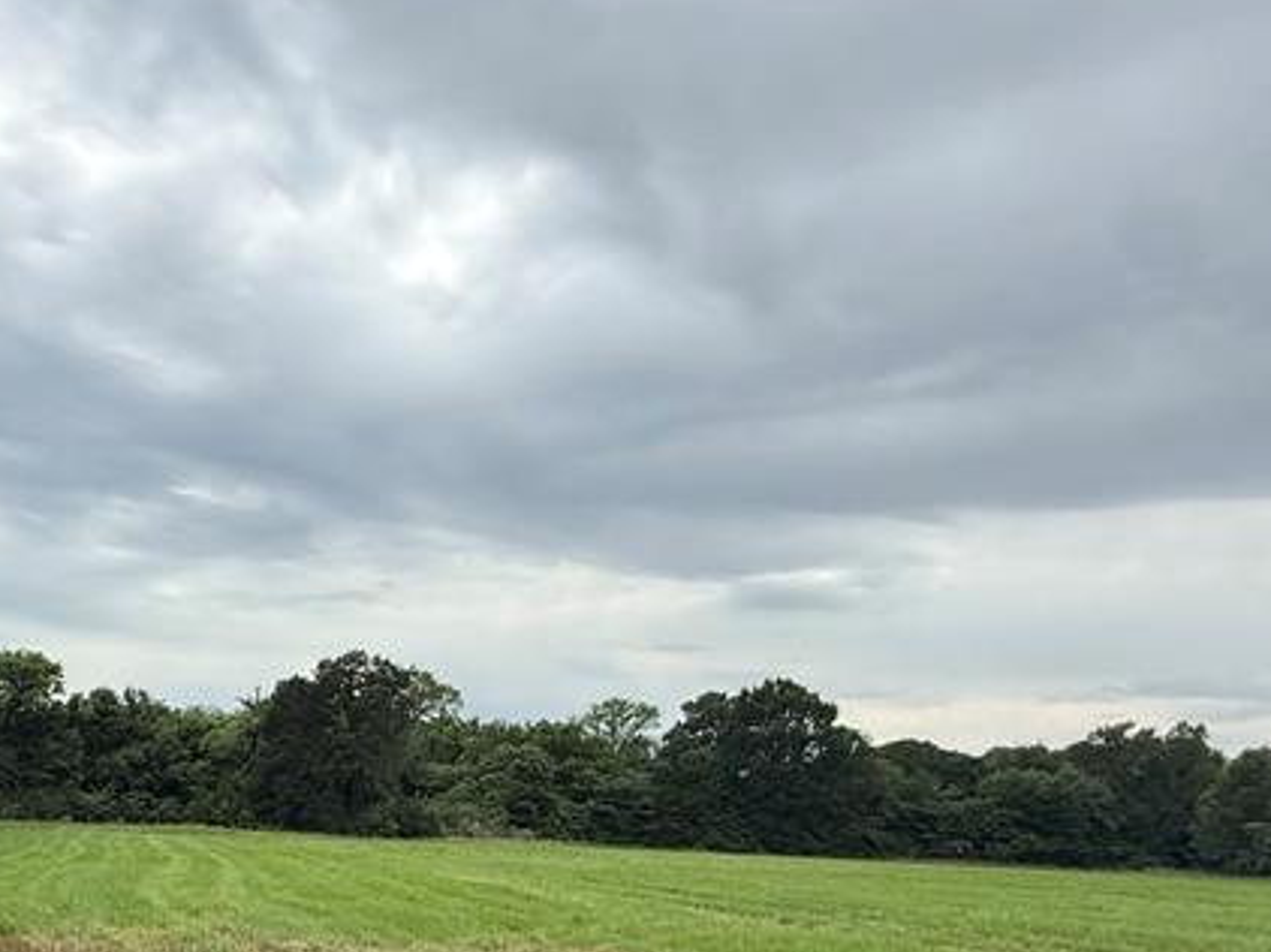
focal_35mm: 34
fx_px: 1248
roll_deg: -3.7
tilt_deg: +0.8
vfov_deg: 39.8
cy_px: 783
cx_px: 259
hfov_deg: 50.8
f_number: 2.2
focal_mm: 2.22
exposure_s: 1/2410
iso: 50
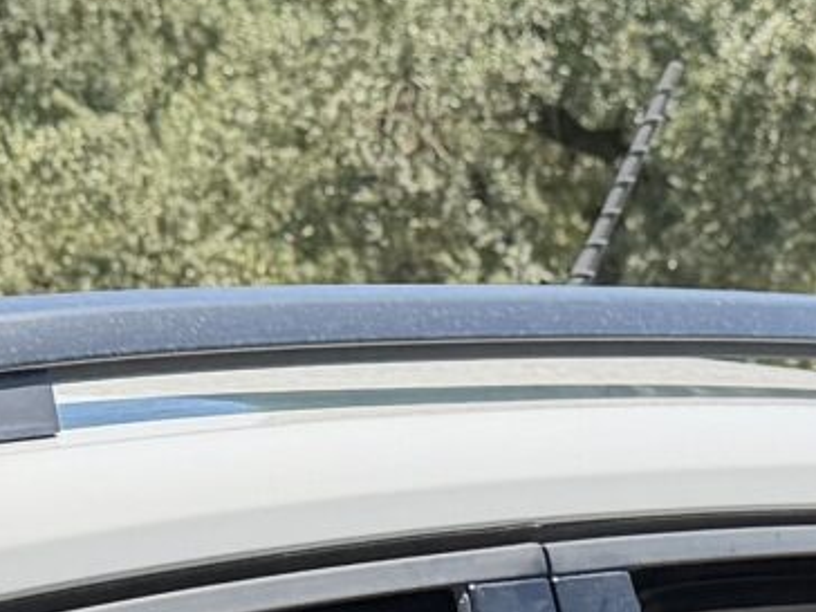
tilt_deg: -14.3
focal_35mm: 169
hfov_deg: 11.7
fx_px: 3984
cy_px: 1132
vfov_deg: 8.4
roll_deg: -1.4
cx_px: 377
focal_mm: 6.76
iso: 80
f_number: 1.78
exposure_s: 1/3584
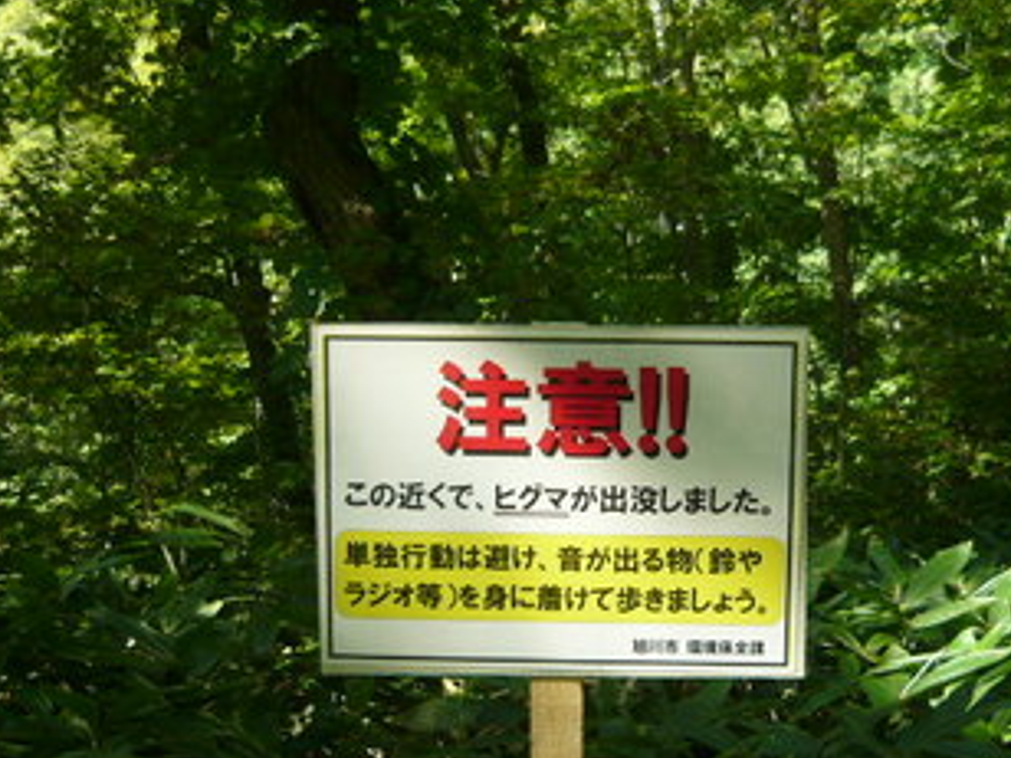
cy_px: 445
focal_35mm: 45
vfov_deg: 32.1
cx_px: 591
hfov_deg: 41.9
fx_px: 1314
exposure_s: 1/125
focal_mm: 5.5
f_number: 2.8
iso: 100
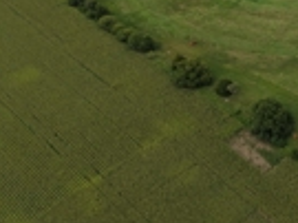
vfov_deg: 19.2
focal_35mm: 71
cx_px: 439
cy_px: -64
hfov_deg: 22.7
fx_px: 611
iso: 120
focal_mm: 8.67
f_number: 1.8
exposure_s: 1/200
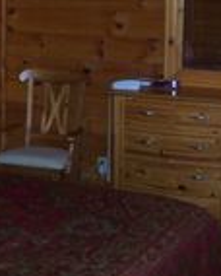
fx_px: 742
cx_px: 39
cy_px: 107
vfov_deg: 21.0
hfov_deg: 16.8
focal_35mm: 91
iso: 140
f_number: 2.76
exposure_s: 1/30
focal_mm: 5.54
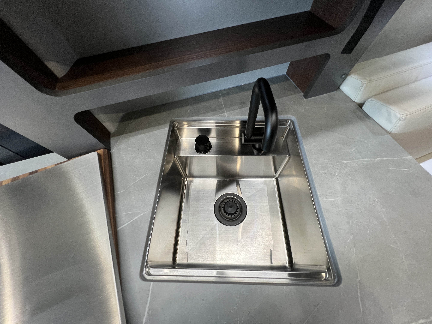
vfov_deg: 89.9
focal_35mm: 13
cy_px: 162
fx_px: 162
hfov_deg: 106.2
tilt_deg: -60.4
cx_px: 216
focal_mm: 1.57
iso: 250
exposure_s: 1/79
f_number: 1.8
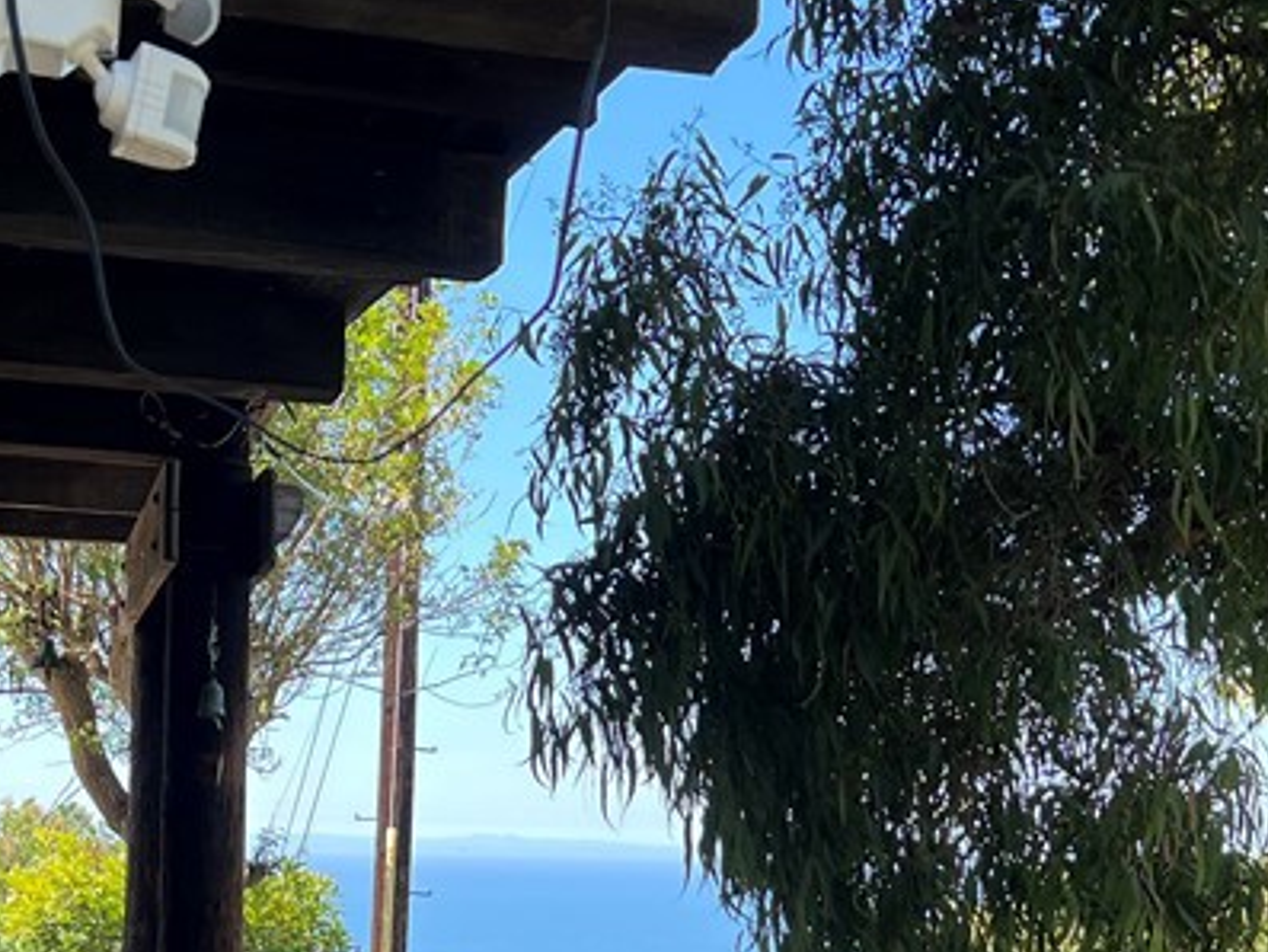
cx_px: 626
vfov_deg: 21.3
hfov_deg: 29.0
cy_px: 930
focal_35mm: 67
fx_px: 2455
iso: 50
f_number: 1.5
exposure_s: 1/450
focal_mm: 5.7
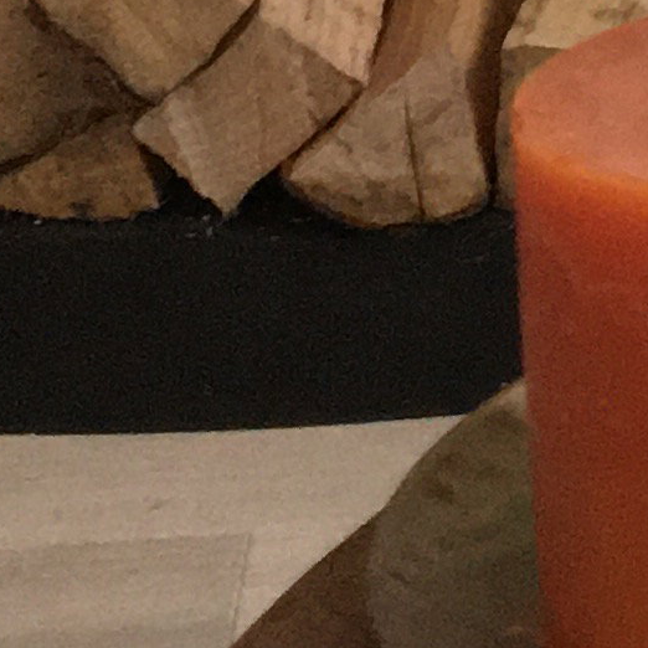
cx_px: 909
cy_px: -860
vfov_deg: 8.2
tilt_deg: -7.6
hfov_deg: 8.7
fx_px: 4193
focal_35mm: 198
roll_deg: +2.1
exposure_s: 1/17
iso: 200
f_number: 2.2
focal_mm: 4.15
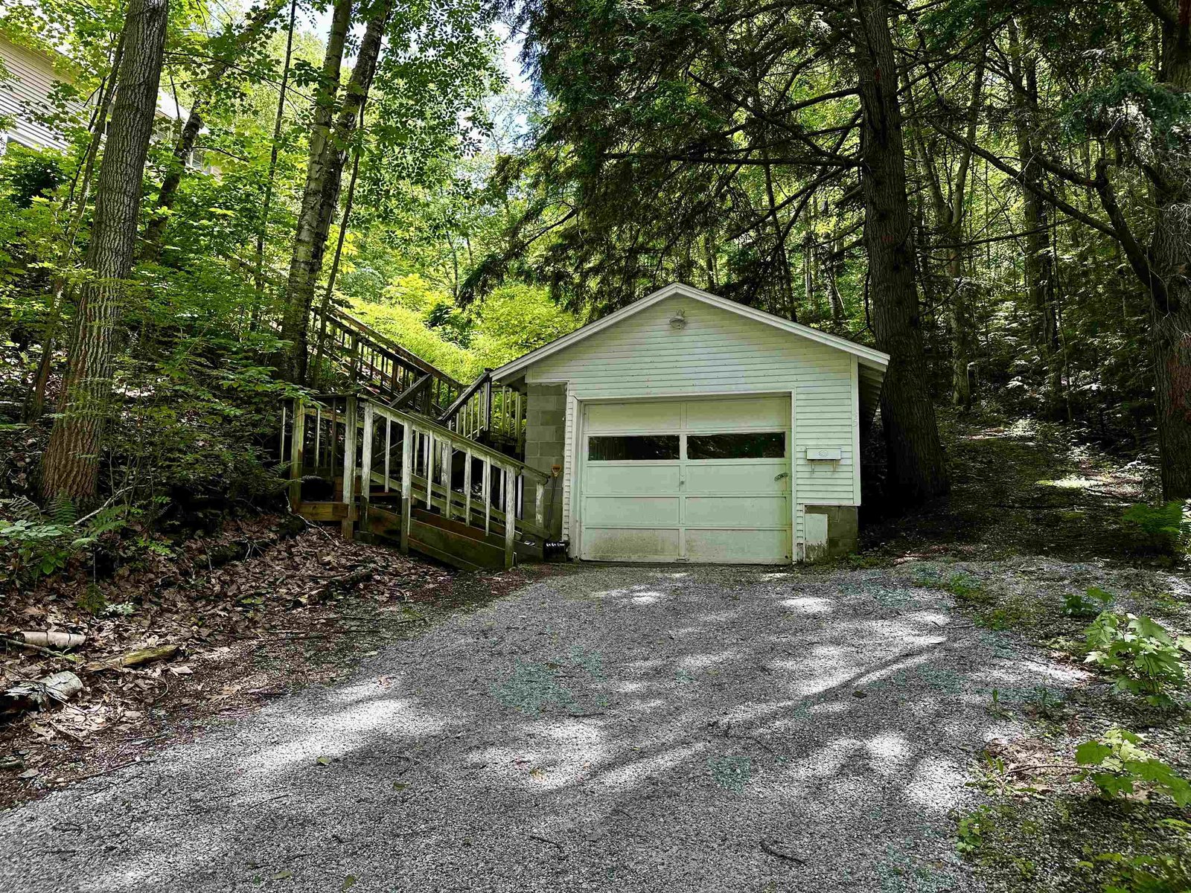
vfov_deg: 56.8
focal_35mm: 24
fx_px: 826
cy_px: 446
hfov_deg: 71.6
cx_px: 596
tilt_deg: +6.6
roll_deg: -0.3
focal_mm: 6.86
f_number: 1.78
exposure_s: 1/213
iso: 64
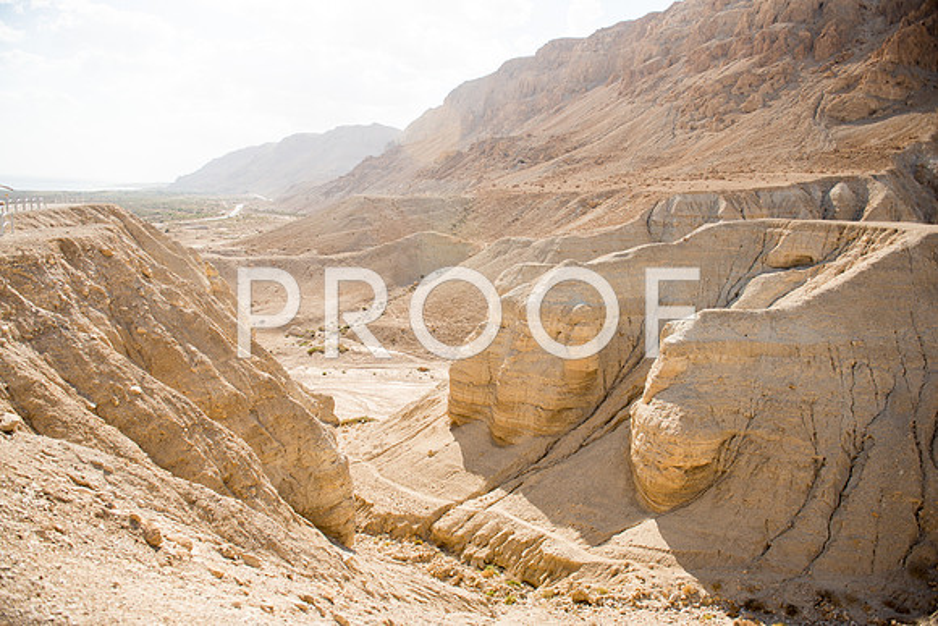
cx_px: 469
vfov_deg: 53.2
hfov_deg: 73.7
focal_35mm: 24
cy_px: 313
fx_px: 625
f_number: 2.8
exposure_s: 1/2500
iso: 200
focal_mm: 24
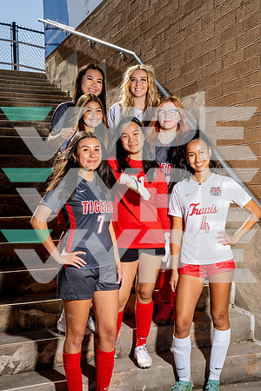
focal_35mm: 50
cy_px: 196
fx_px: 544
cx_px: 130
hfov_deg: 27.0
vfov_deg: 39.6
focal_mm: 50
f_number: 8
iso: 100
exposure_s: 1/250
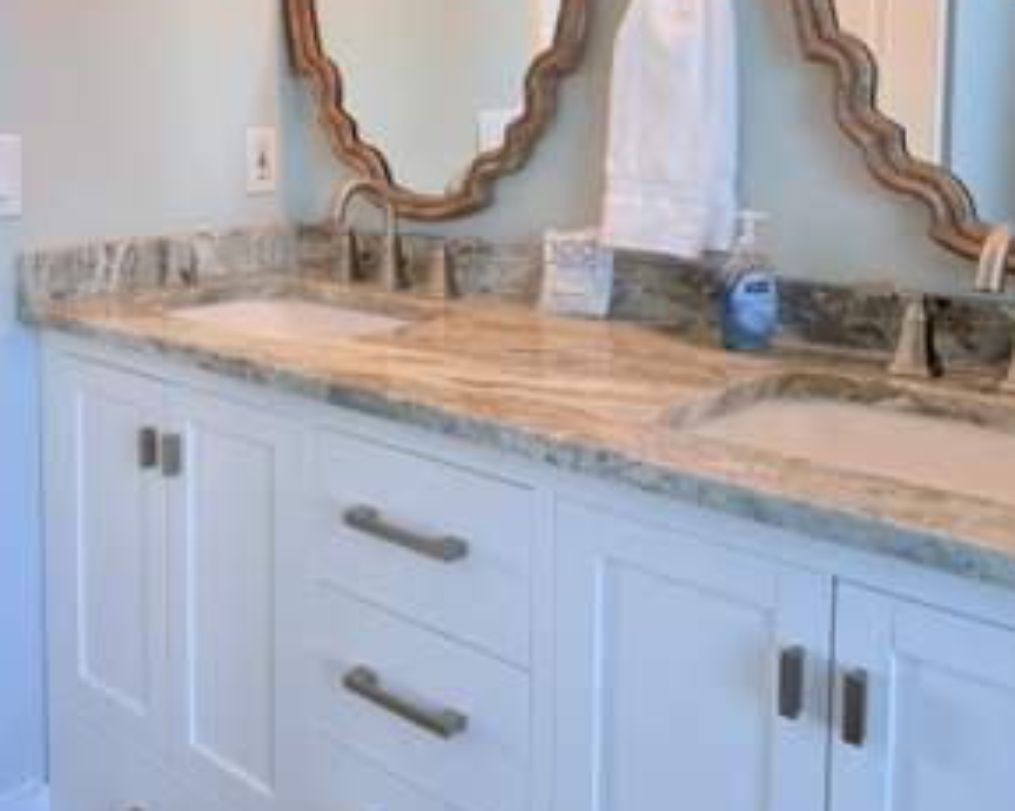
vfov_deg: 37.2
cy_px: 192
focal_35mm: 39
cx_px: 331
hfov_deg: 46.1
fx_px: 1171
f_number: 1.78
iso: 125
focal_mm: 6.76
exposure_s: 1/240
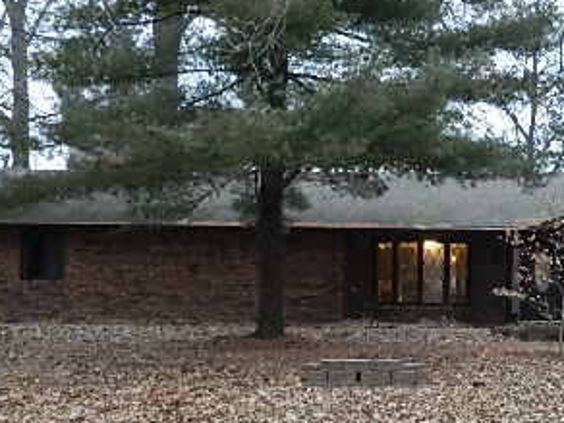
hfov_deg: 21.3
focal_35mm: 90
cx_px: 502
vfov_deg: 16.3
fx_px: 1466
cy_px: 311
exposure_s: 1/30
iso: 640
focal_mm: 7.3
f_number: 3.5
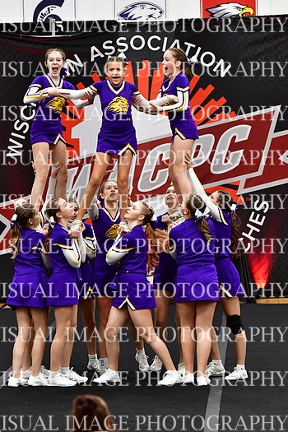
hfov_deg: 8.1
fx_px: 2028
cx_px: 130
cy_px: 224
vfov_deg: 12.2
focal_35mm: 169
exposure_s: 1/500
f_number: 3.5
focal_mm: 102
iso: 5000
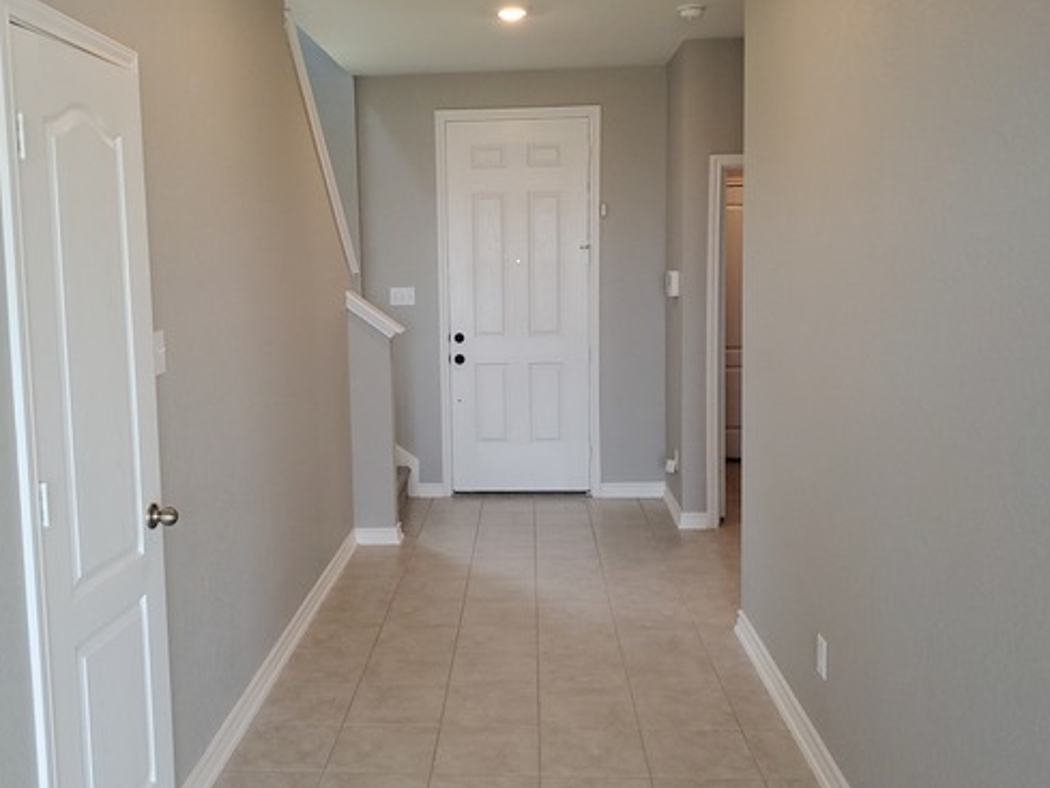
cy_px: 371
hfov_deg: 53.8
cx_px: 468
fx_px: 1032
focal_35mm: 34
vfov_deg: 41.8
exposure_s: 1/60
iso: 125
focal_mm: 4.3
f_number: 2.4
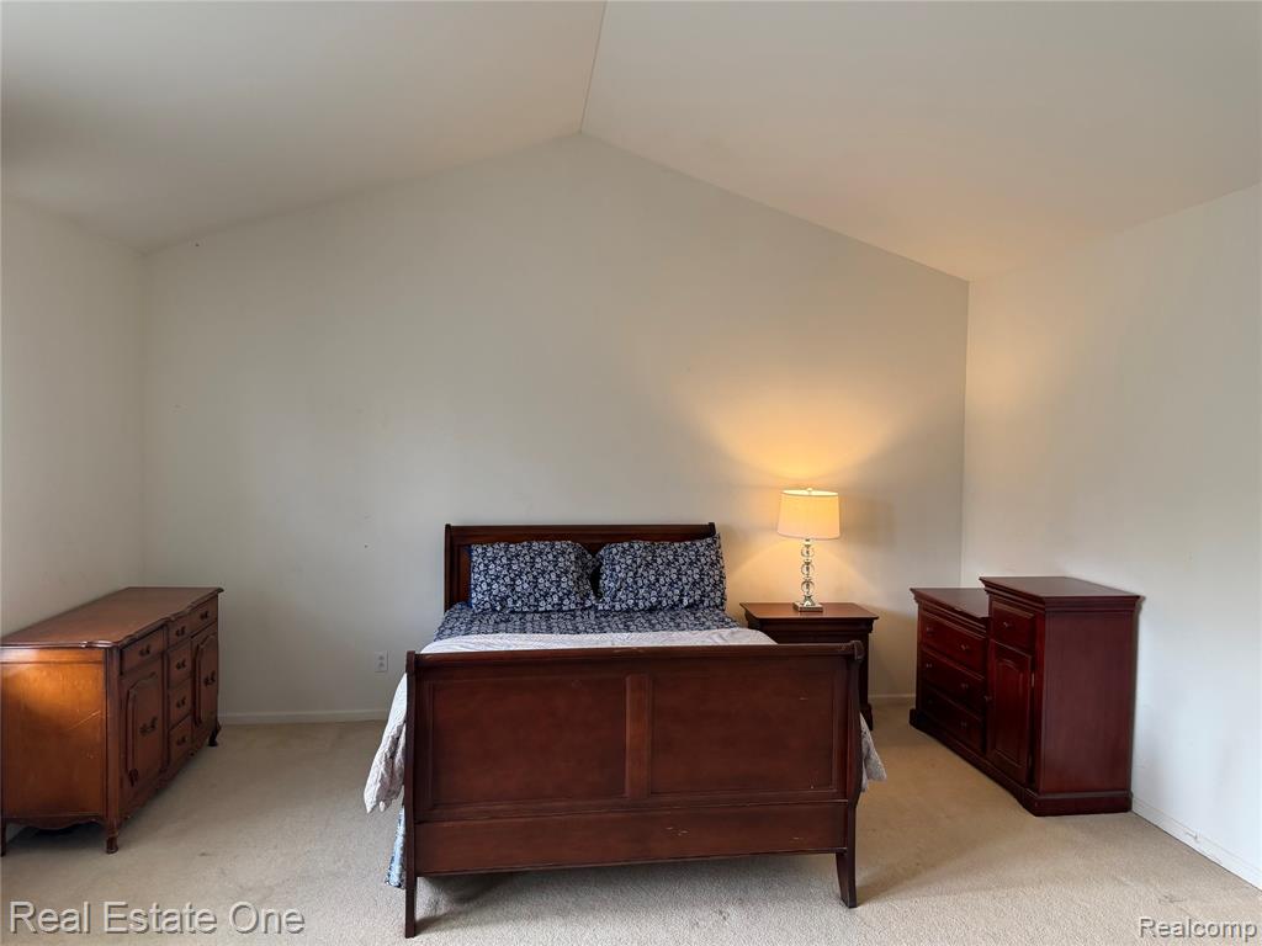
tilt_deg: -2.8
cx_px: 631
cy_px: 473
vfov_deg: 56.8
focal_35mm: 24
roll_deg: +0.3
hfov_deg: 71.6
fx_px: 875
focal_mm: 6.76
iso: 200
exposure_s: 1/60
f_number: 1.78
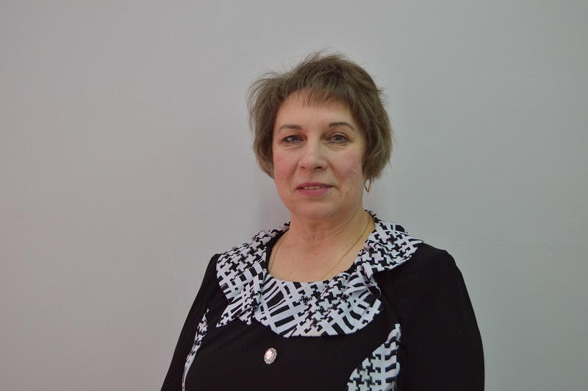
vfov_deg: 23.7
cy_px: 196
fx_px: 930
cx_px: 294
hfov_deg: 35.1
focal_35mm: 57
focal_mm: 38
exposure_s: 1/60
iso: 400
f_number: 5.6
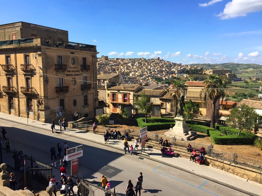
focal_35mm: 29
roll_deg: -1.4
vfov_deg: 48.2
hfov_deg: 61.7
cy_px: 98
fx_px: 219
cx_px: 131
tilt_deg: -7.7
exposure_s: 1/1647
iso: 32
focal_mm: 4.15
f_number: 2.2
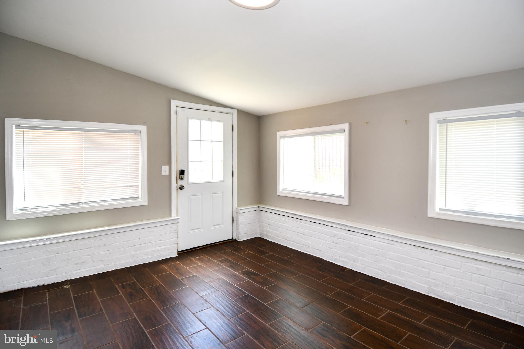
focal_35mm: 18
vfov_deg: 67.4
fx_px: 262
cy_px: 174
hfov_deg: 90.0
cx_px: 262
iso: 200
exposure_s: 1/80
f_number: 4.5
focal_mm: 12
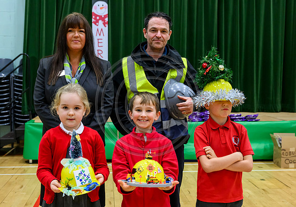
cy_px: 100
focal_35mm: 52
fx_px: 432
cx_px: 144
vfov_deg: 26.9
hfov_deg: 37.8
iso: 4000
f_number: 4
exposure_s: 1/250
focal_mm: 39
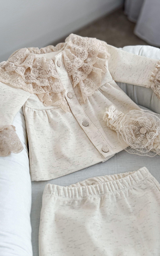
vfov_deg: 39.6
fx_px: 356
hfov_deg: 25.3
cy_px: 128
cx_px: 88
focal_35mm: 51
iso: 64
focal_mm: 6.76
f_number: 1.8
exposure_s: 1/530
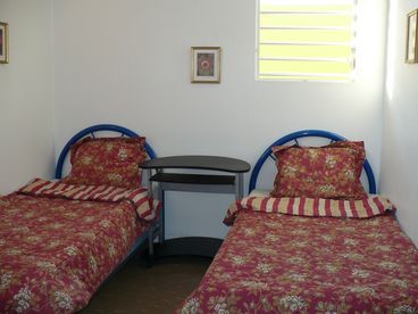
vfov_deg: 38.7
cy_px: 157
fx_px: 447
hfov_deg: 50.1
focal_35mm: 37
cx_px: 209
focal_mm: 6.1
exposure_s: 1/60
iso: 100
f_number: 2.8
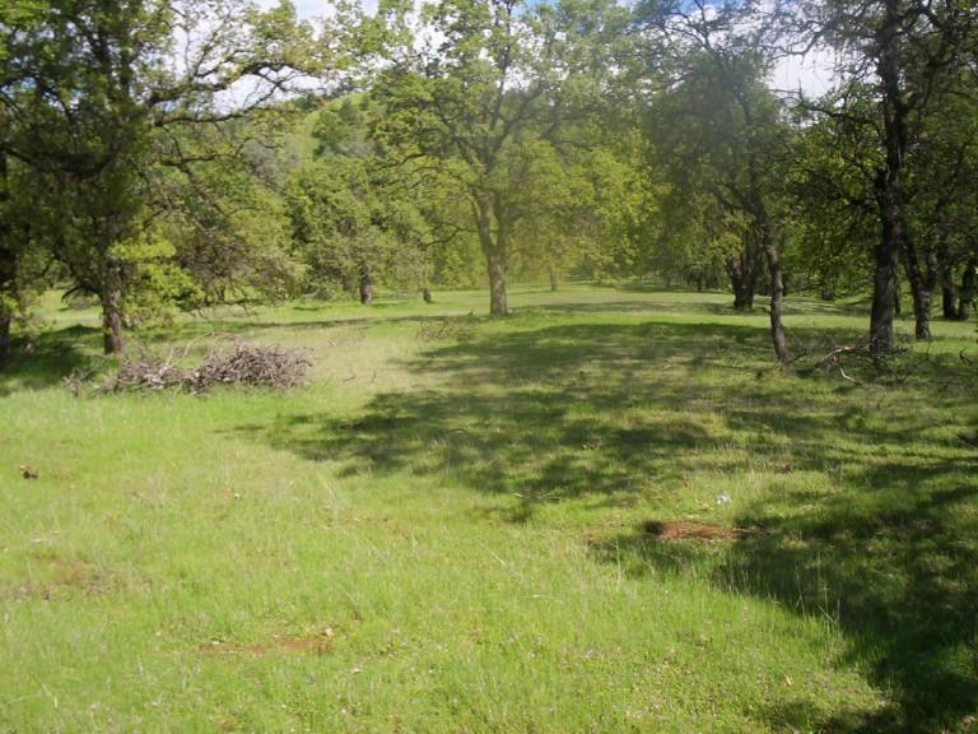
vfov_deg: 37.7
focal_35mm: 38
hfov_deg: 49.0
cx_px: 489
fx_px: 1074
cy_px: 367
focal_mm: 4.99
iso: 100
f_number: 4.5
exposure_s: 1/513
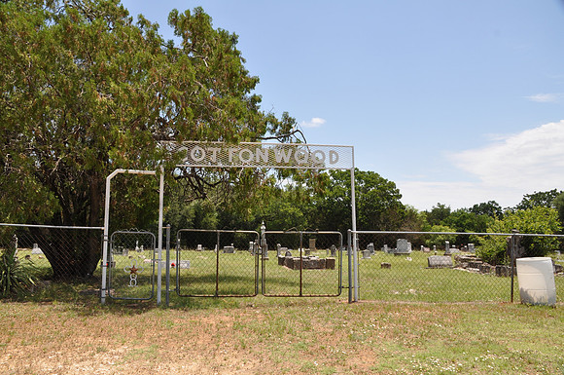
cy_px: 188
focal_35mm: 27
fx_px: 422
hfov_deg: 67.5
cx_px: 282
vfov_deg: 47.8
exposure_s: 1/125
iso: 200
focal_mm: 18
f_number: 11
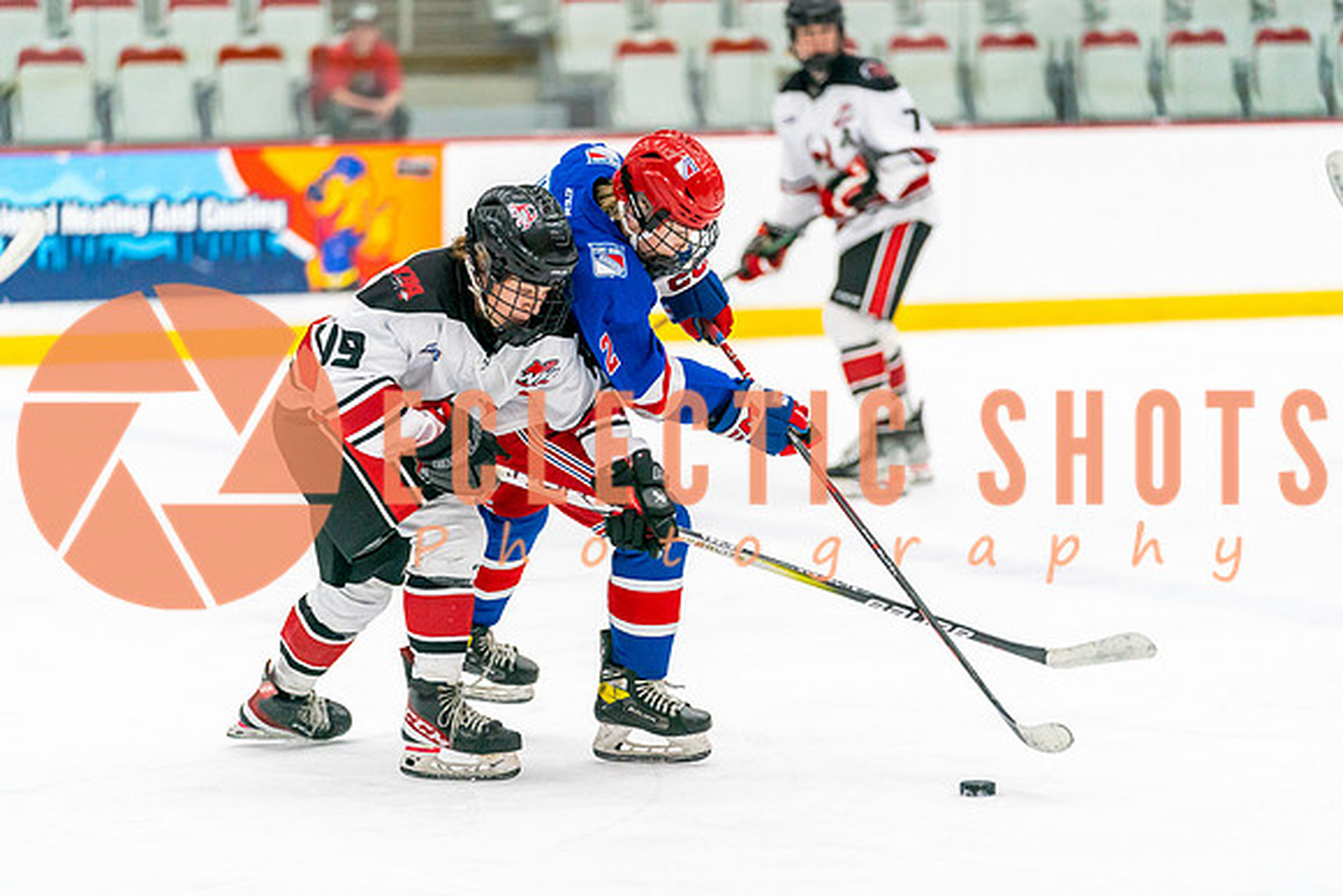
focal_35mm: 165
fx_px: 6159
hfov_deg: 12.4
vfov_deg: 8.3
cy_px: 448
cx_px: 641
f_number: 2.8
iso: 3200
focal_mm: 158
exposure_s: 1/1250
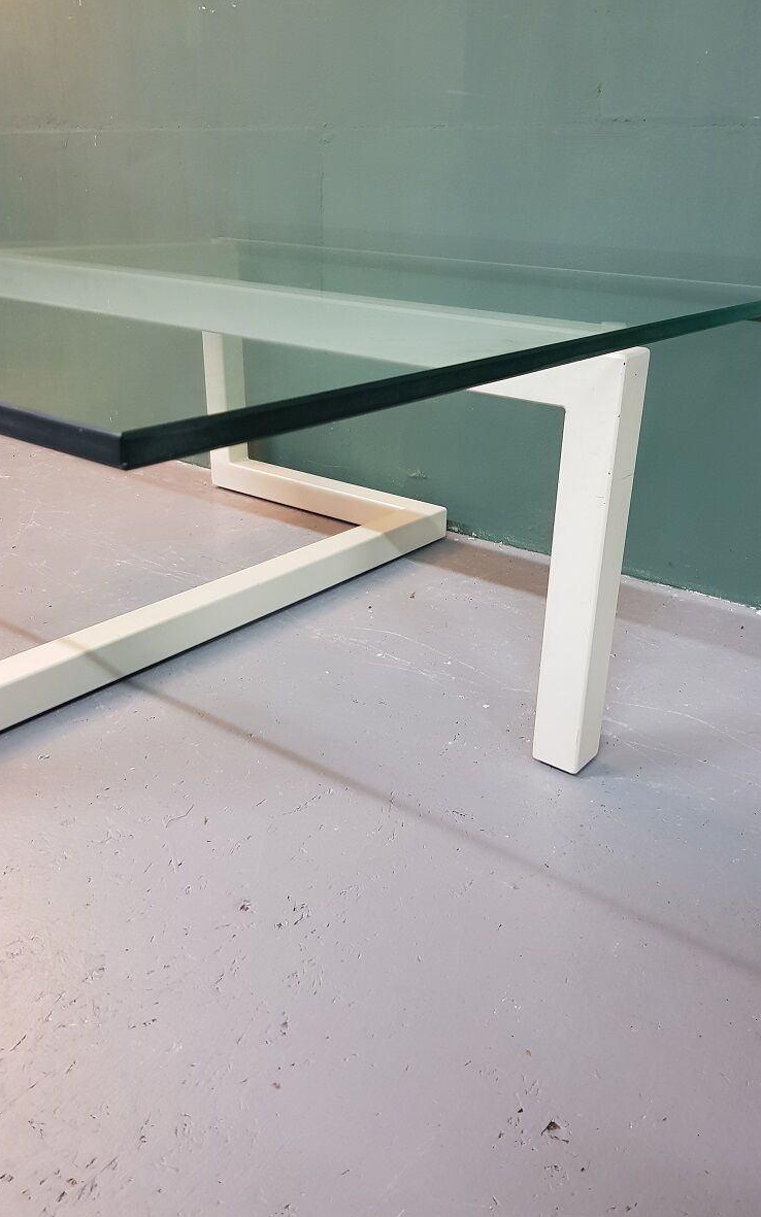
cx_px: 418
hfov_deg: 44.5
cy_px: 601
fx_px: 929
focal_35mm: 28
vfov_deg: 66.5
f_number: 1.7
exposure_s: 1/17
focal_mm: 4.2
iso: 250
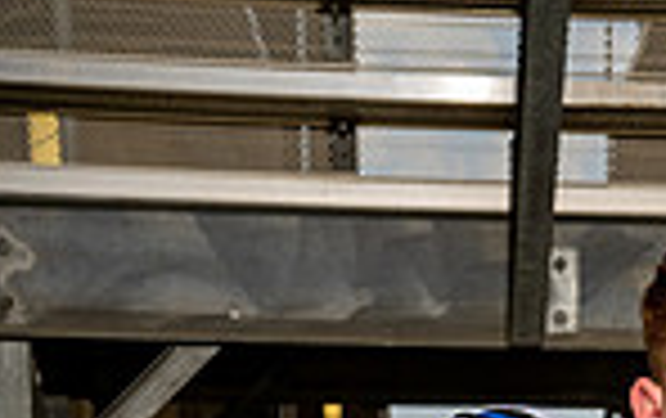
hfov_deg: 15.8
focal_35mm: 130
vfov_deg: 9.2
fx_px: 2363
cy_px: 939
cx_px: 634
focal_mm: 42
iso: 100
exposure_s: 1/250
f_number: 7.1
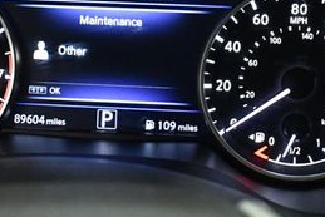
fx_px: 894
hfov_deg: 20.6
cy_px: 53
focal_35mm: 99
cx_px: 143
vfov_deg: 13.8
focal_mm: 20
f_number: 3.5
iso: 3200
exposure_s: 1/80
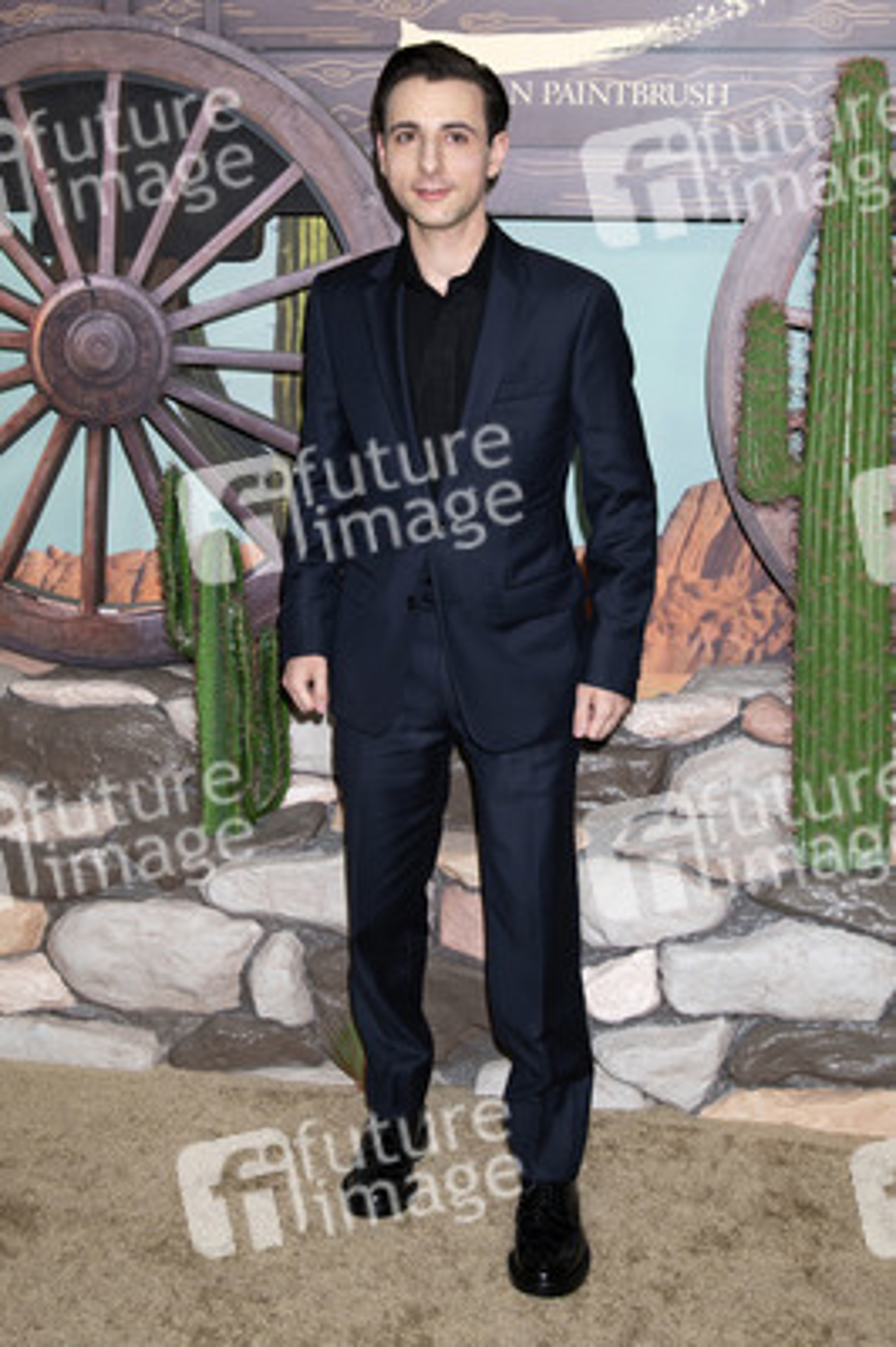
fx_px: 1421
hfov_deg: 35.0
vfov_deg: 50.7
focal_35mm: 38
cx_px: 448
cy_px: 674
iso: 400
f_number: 6.3
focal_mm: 38
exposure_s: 1/200
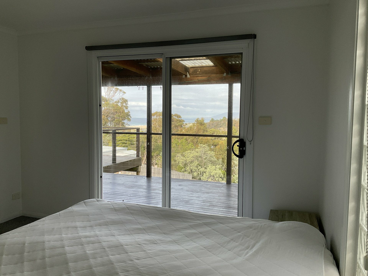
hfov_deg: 61.7
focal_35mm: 29
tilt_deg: -3.1
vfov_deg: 48.2
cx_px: 184
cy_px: 138
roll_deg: -0.7
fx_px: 308
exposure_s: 1/425
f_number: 1.8
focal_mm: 3
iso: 16
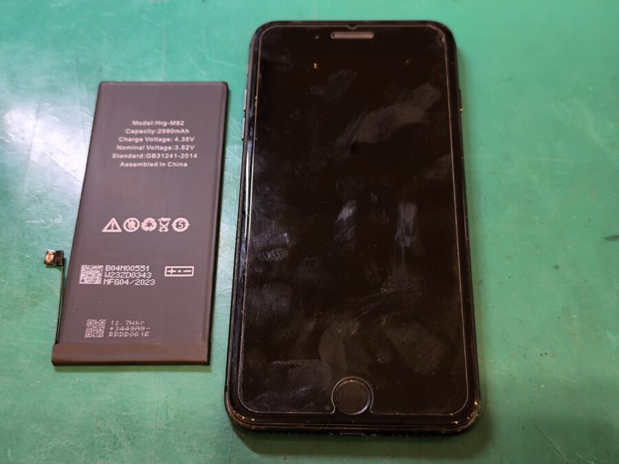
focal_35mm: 46
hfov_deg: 41.2
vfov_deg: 31.5
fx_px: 823
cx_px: 310
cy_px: 232
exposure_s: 1/100
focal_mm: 6.14
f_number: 1.65
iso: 250
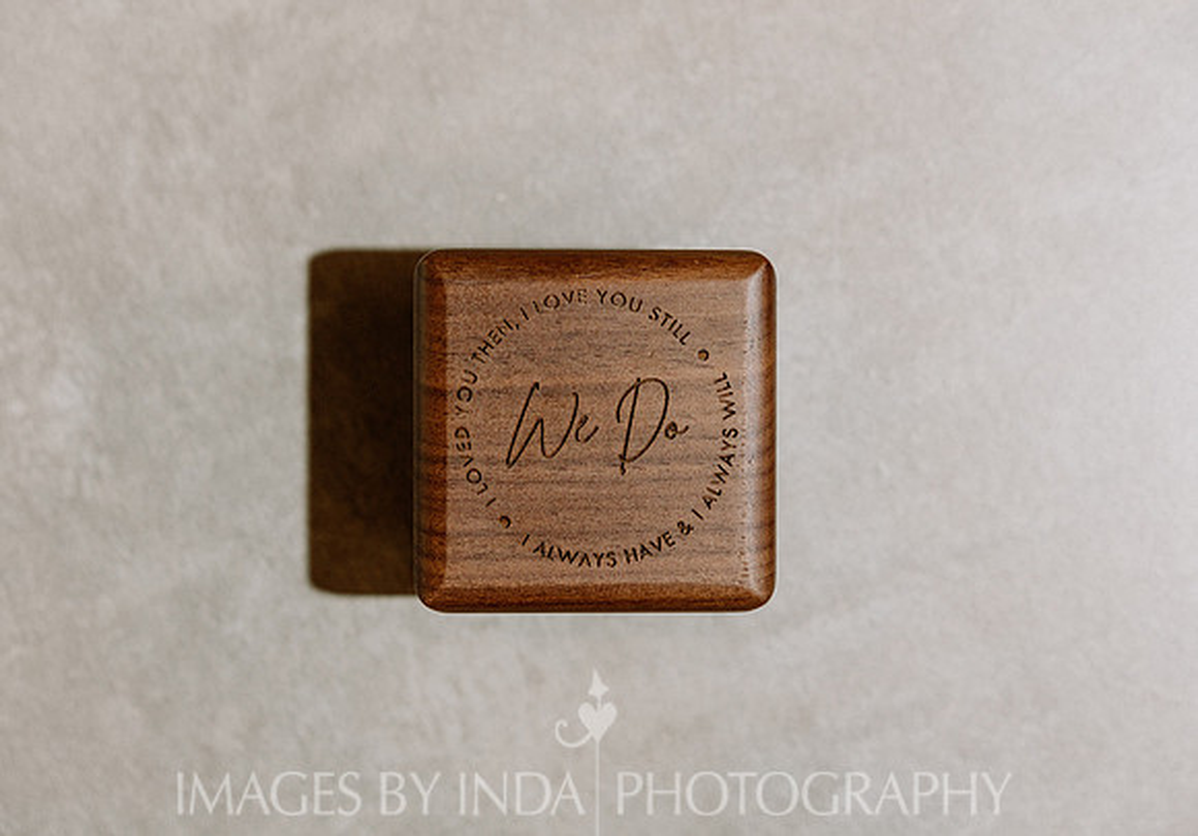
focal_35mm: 69
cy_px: 428
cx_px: 599
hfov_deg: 28.9
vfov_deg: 20.4
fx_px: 2325
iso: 200
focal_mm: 55
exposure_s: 1/160
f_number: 3.2
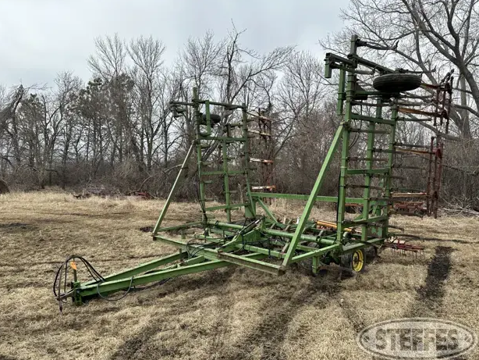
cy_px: 184
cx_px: 245
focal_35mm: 25
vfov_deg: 54.9
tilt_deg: +1.4
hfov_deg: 69.4
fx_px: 346
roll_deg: +0.0
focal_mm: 6.86
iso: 80
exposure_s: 1/887
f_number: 1.78
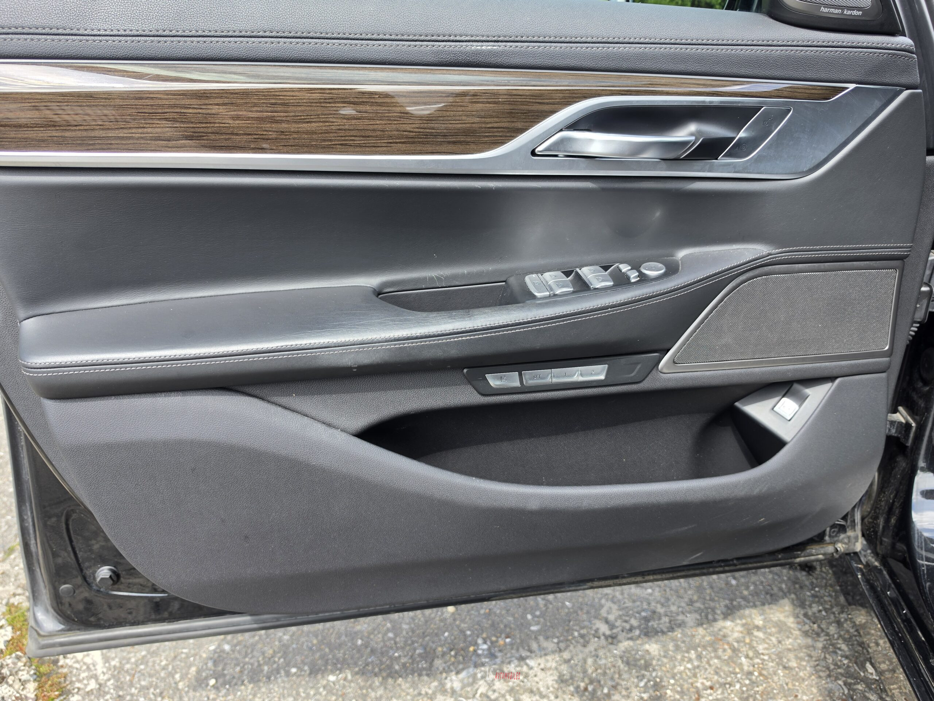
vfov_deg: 58.9
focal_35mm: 23
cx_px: 467
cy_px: 350
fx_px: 621
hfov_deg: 73.9
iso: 20
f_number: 1.4
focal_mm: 6.5
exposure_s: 1/180
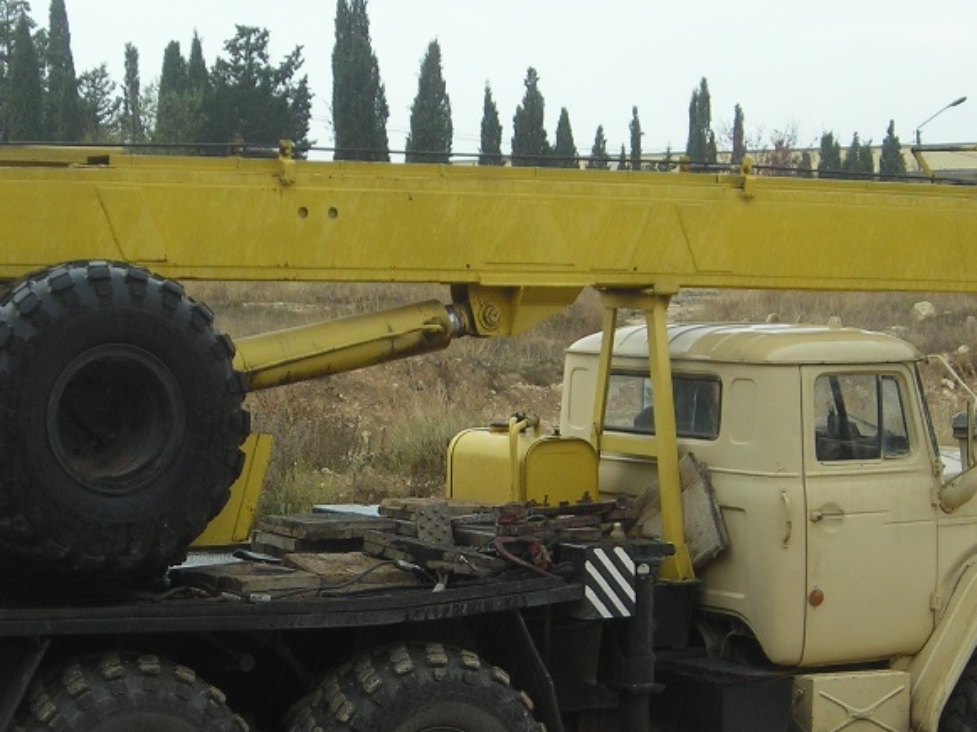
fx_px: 3385
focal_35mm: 120
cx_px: 384
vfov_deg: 12.3
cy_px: 491
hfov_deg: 16.4
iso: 50
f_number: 3.6
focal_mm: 9.1
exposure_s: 1/82.6
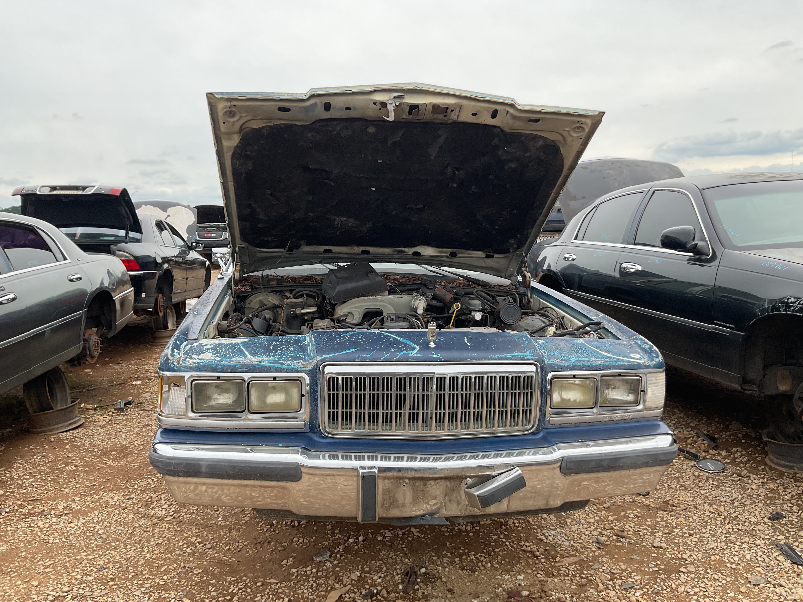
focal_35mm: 29
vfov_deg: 48.2
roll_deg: +3.6
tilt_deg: -5.0
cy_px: 301
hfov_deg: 61.7
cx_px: 402
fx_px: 673
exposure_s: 1/739
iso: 16
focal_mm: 3
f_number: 1.8
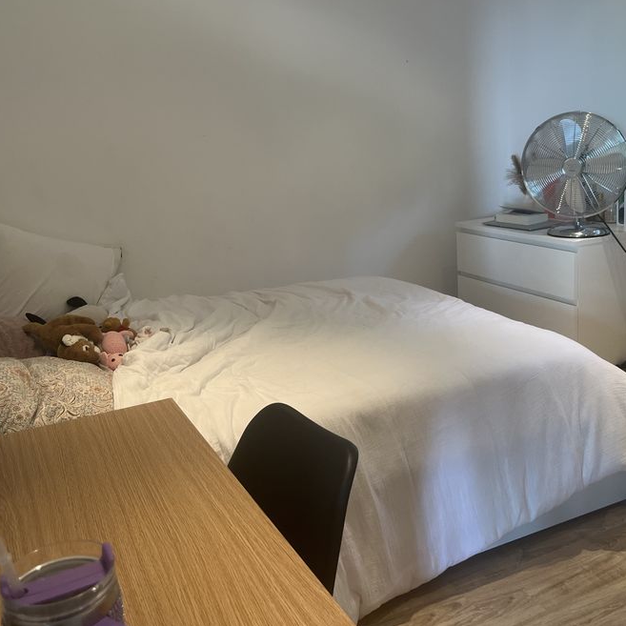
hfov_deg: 47.2
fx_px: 716
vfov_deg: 47.1
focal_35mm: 35
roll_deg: +4.4
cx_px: 313
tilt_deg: -10.6
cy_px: 272
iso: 125
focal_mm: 5.1
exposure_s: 1/100
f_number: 1.6
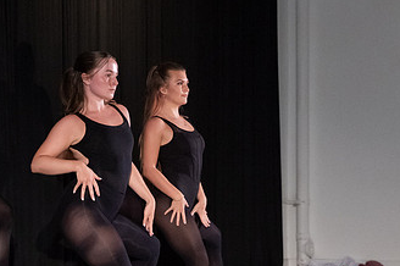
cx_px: 185
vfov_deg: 11.2
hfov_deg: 16.8
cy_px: 136
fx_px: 1354
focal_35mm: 122
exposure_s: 1/400
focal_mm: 56
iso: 6400
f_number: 4
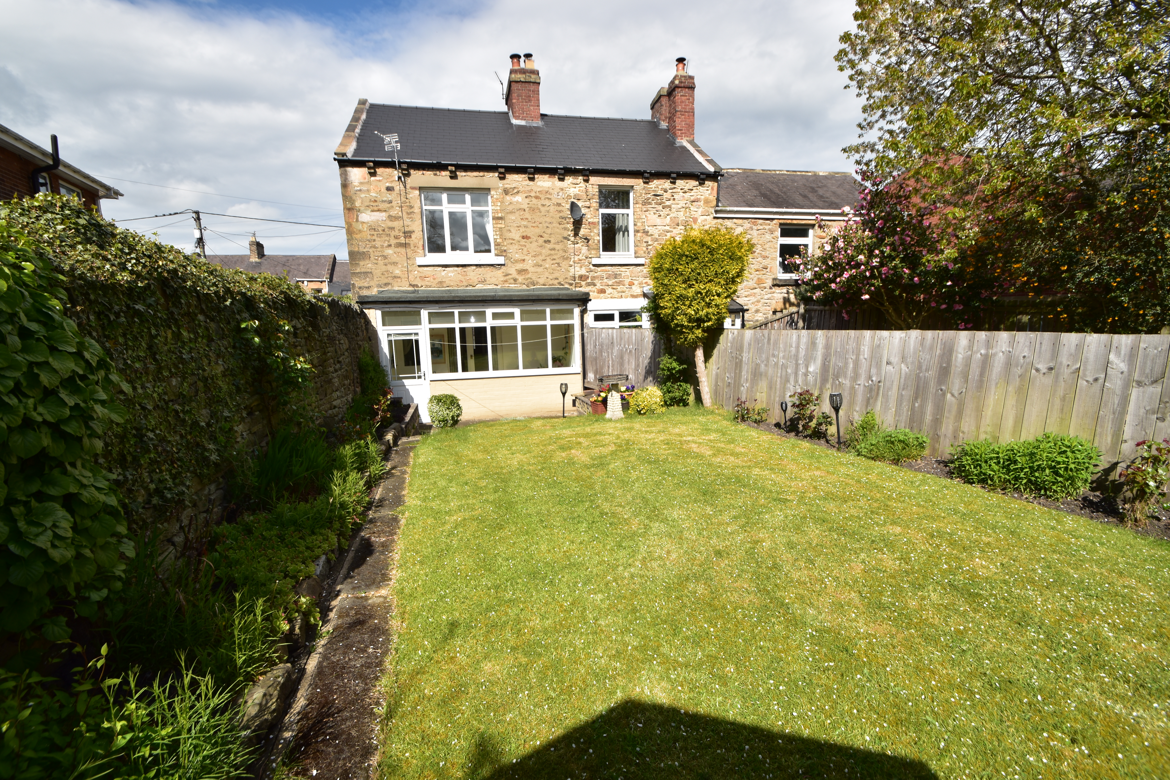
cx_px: 585
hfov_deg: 100.4
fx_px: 487
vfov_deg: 77.3
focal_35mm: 15
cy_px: 390
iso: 100
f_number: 10
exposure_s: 1/200
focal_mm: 10
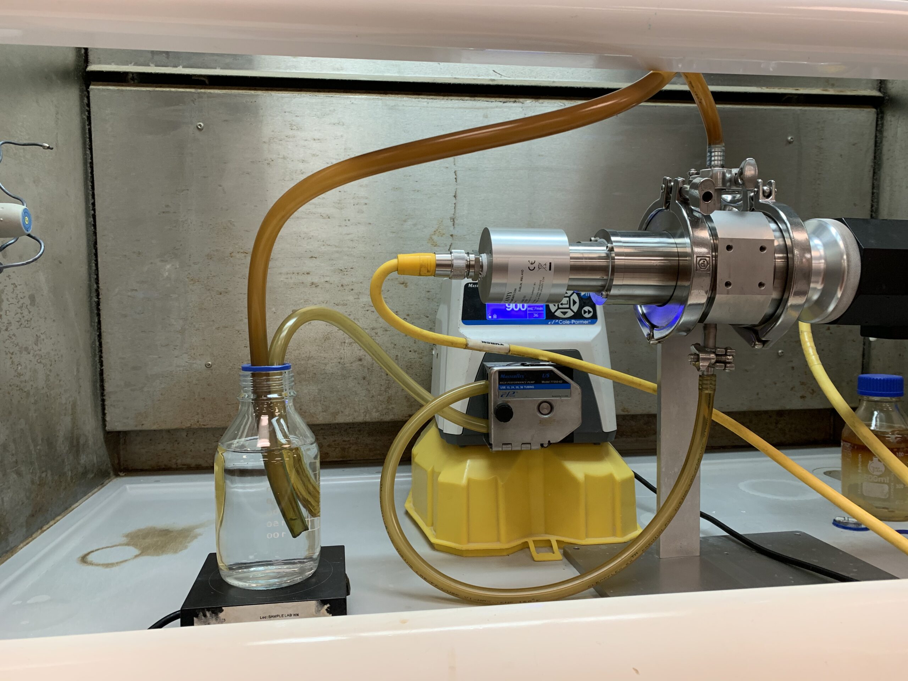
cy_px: 340
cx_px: 454
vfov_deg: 53.1
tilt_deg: -3.0
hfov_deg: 67.3
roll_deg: +0.2
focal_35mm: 26
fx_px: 682
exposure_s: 1/60
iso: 100
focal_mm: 4.25
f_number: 1.8
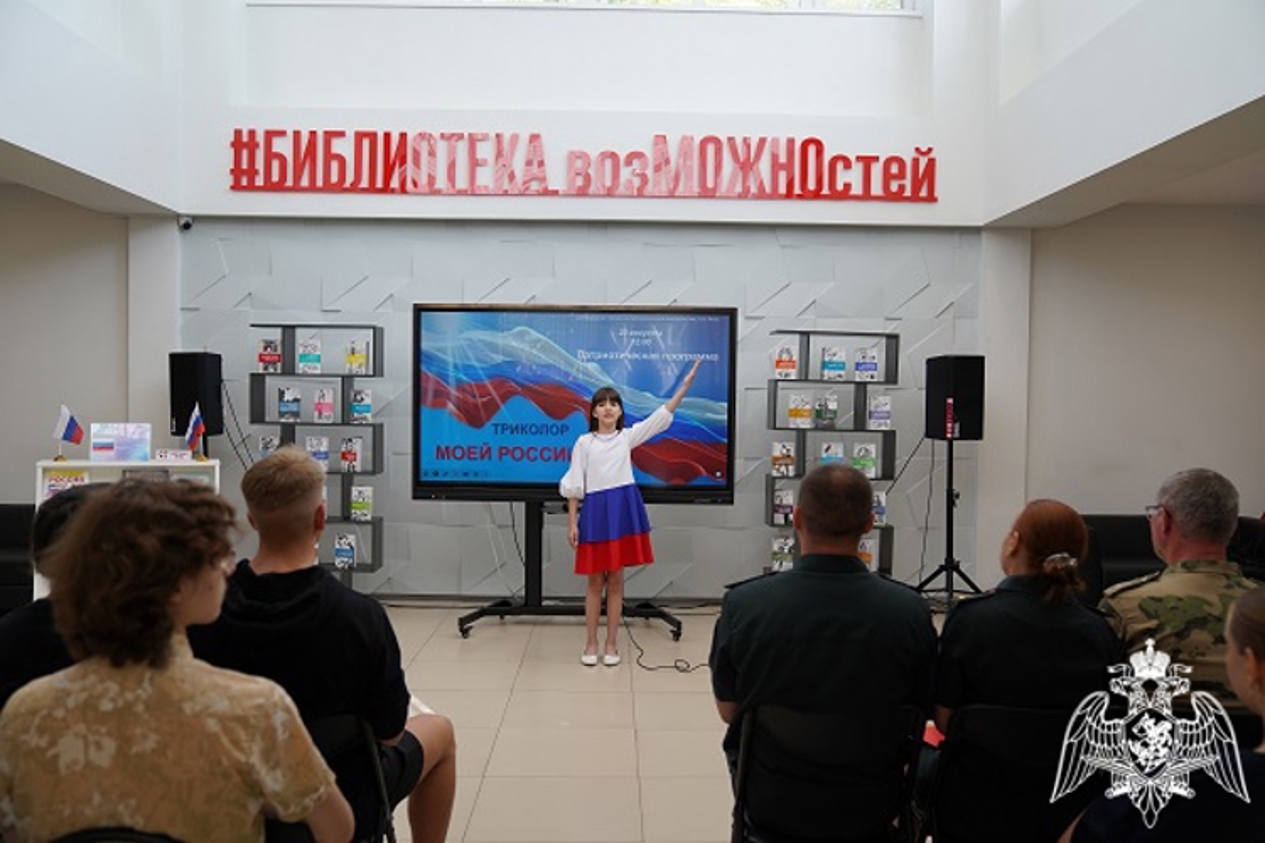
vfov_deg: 43.6
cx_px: 632
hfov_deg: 61.9
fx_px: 1054
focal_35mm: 30
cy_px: 422
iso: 320
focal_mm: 30
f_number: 2.8
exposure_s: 1/400
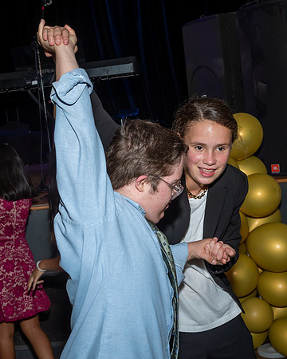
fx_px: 695
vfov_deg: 28.9
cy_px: 180
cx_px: 76
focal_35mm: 65
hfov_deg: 23.1
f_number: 6.3
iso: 400
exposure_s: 1/250
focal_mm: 31
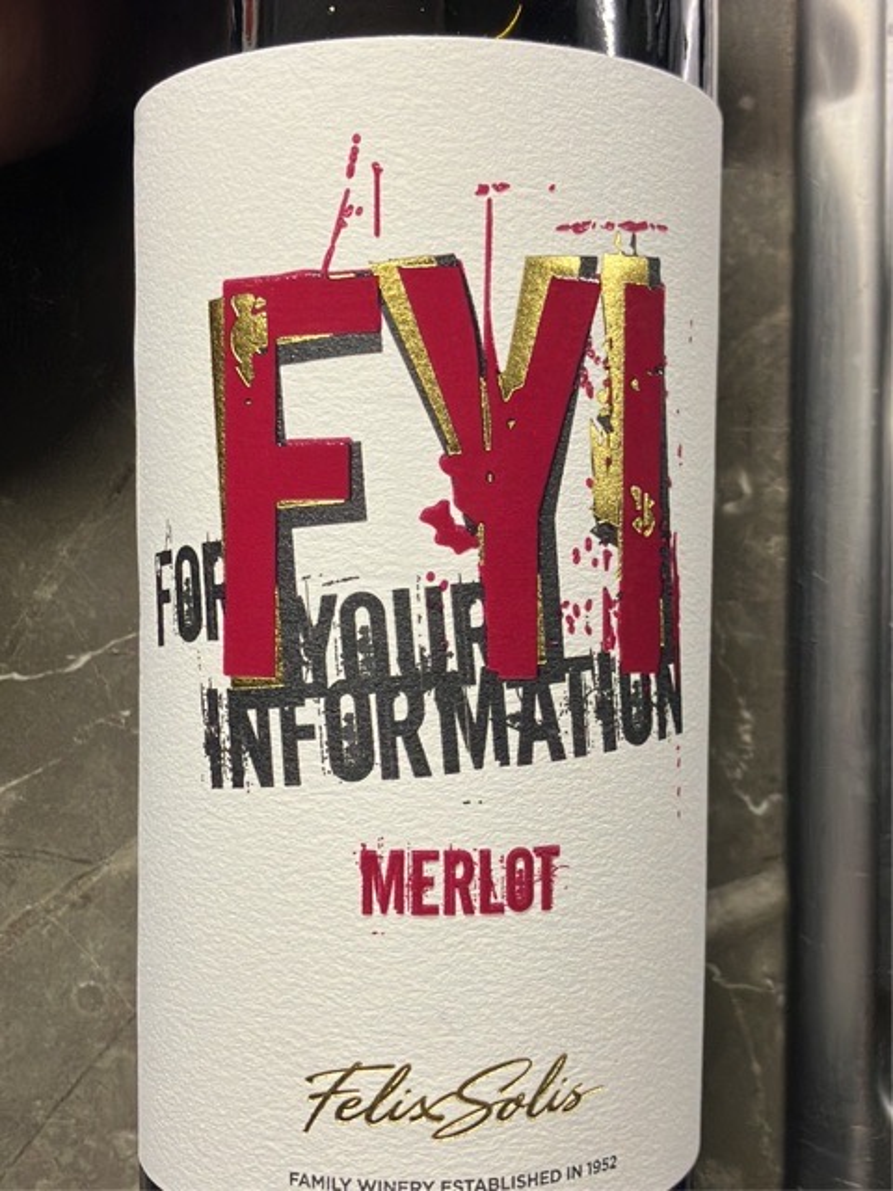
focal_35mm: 29
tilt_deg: -88.0
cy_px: 596
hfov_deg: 48.2
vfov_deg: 61.7
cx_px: 446
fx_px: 997
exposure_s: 1/58
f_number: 1.8
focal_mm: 3.99
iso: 160
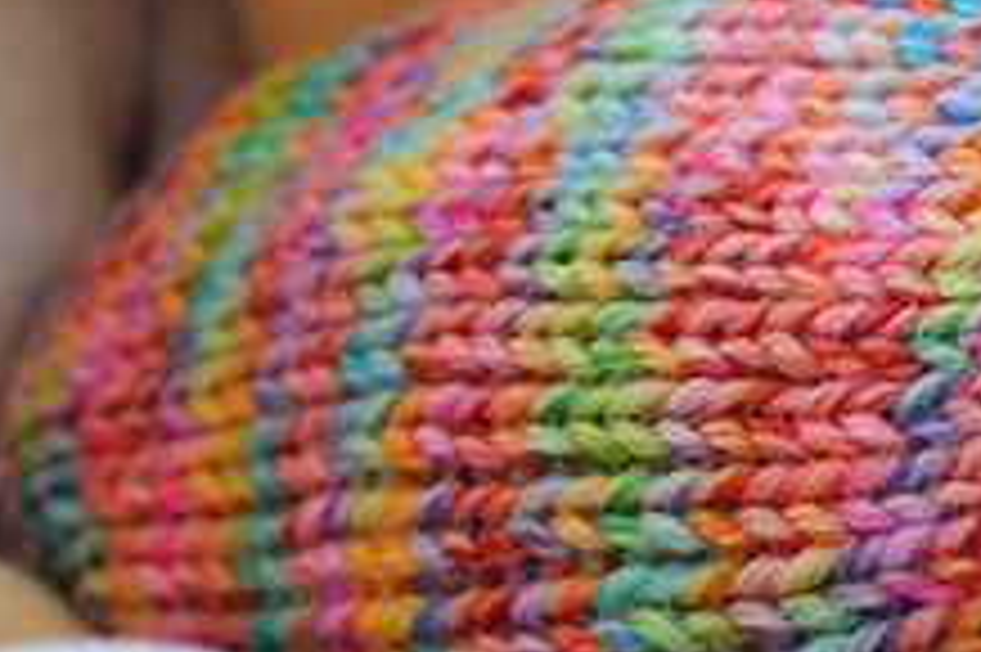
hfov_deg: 10.5
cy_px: 360
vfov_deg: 7.1
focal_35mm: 194
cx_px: 1030
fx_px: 5282
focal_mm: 44
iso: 100
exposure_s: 1/6
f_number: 5.3
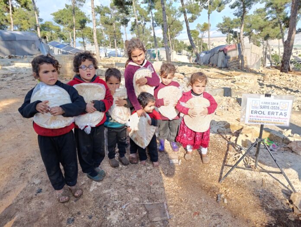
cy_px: 114
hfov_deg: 73.8
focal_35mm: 23
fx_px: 200
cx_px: 150
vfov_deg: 59.0
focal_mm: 6.11
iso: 50
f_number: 1.65
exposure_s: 1/161
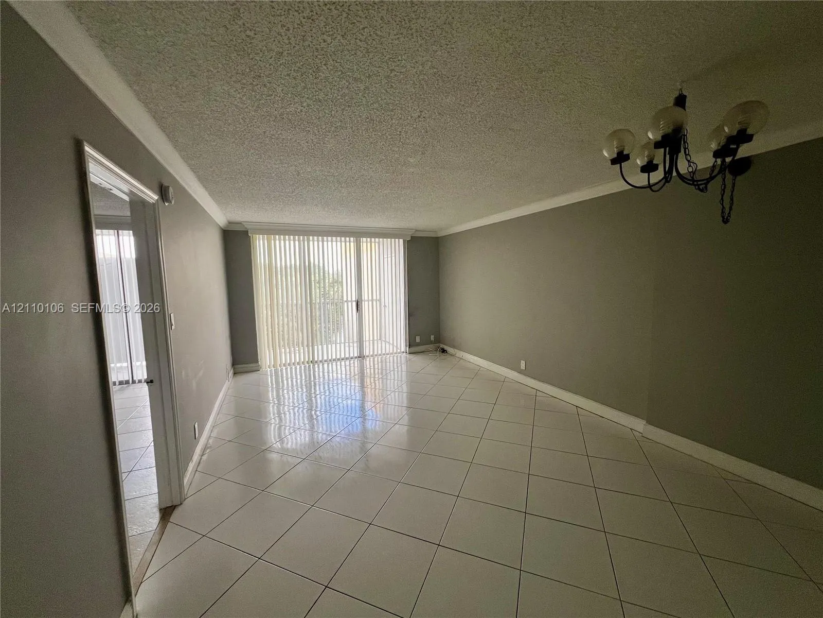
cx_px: 412
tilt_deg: -5.9
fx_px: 309
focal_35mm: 13
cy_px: 309
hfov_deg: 106.2
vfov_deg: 89.9
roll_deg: +1.0
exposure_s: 1/99
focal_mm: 1.57
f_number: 1.8
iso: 80
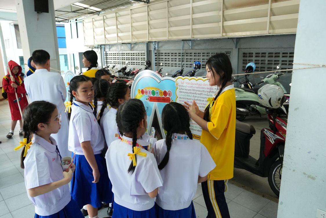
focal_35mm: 27
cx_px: 163
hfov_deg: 67.4
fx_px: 244
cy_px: 109
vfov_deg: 47.9
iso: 1600
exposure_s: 1/80
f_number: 3.5
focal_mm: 18
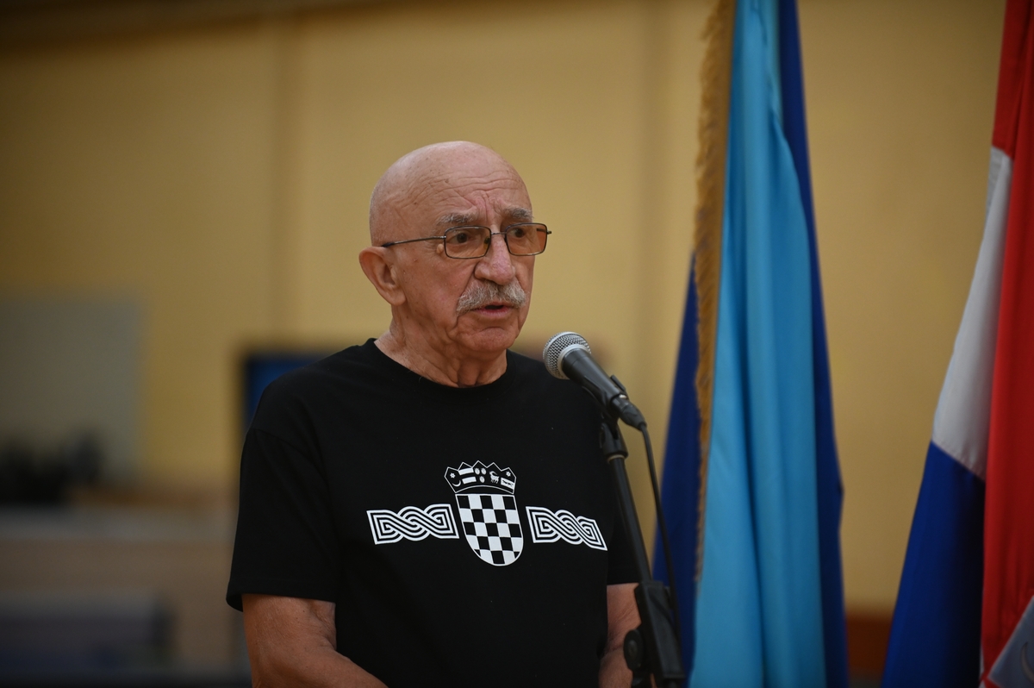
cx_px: 517
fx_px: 5740
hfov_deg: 10.3
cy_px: 344
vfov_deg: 6.9
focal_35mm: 200
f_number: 2.8
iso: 1600
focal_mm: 200
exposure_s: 1/125
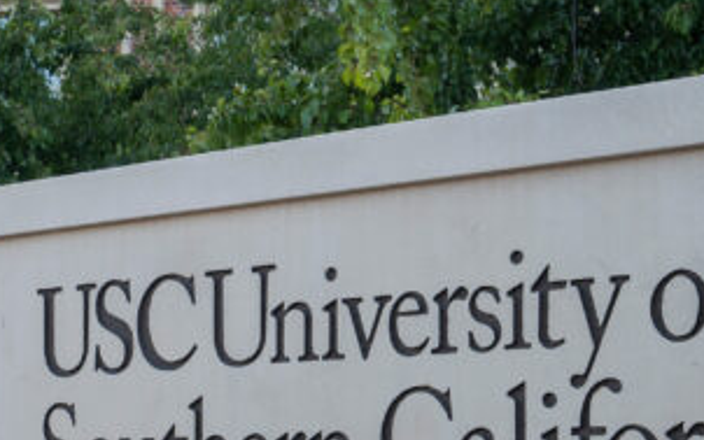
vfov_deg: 11.5
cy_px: 360
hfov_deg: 18.2
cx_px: 210
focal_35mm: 114
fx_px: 2188
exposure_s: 1/60
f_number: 7.1
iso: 160
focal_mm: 33
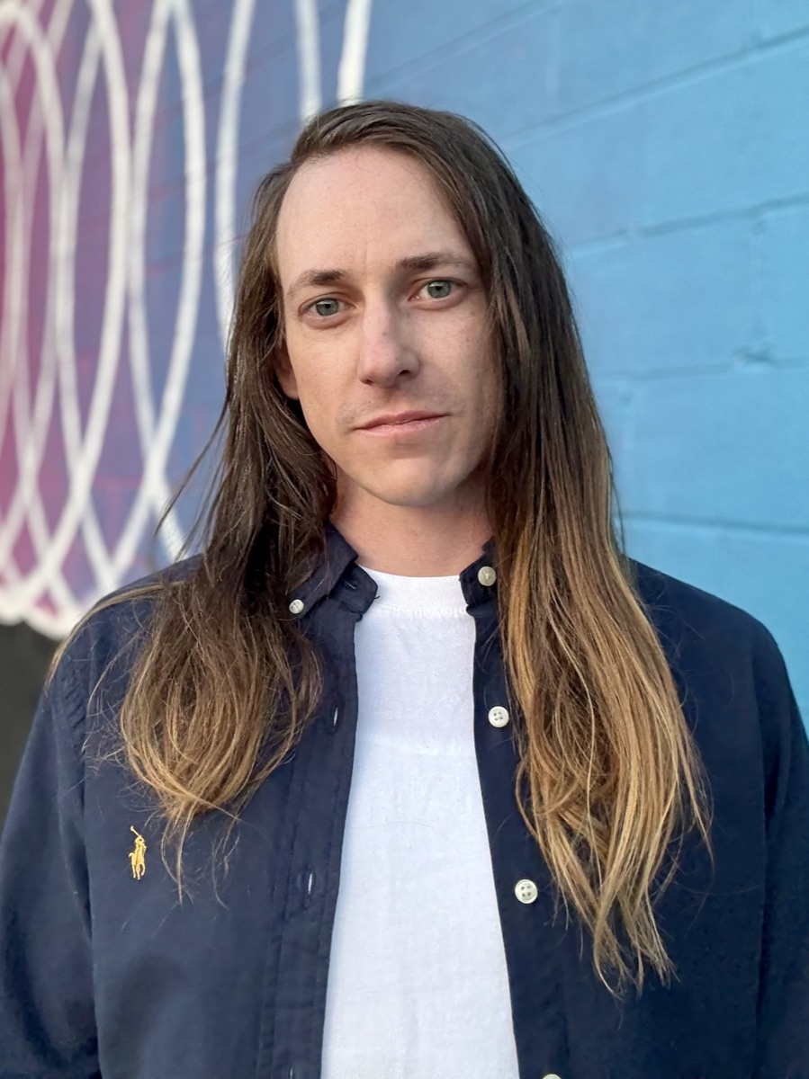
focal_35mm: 30
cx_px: 404
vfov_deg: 60.0
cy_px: 540
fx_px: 935
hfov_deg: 46.8
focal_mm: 2.69
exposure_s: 1/121
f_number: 1.9
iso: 80
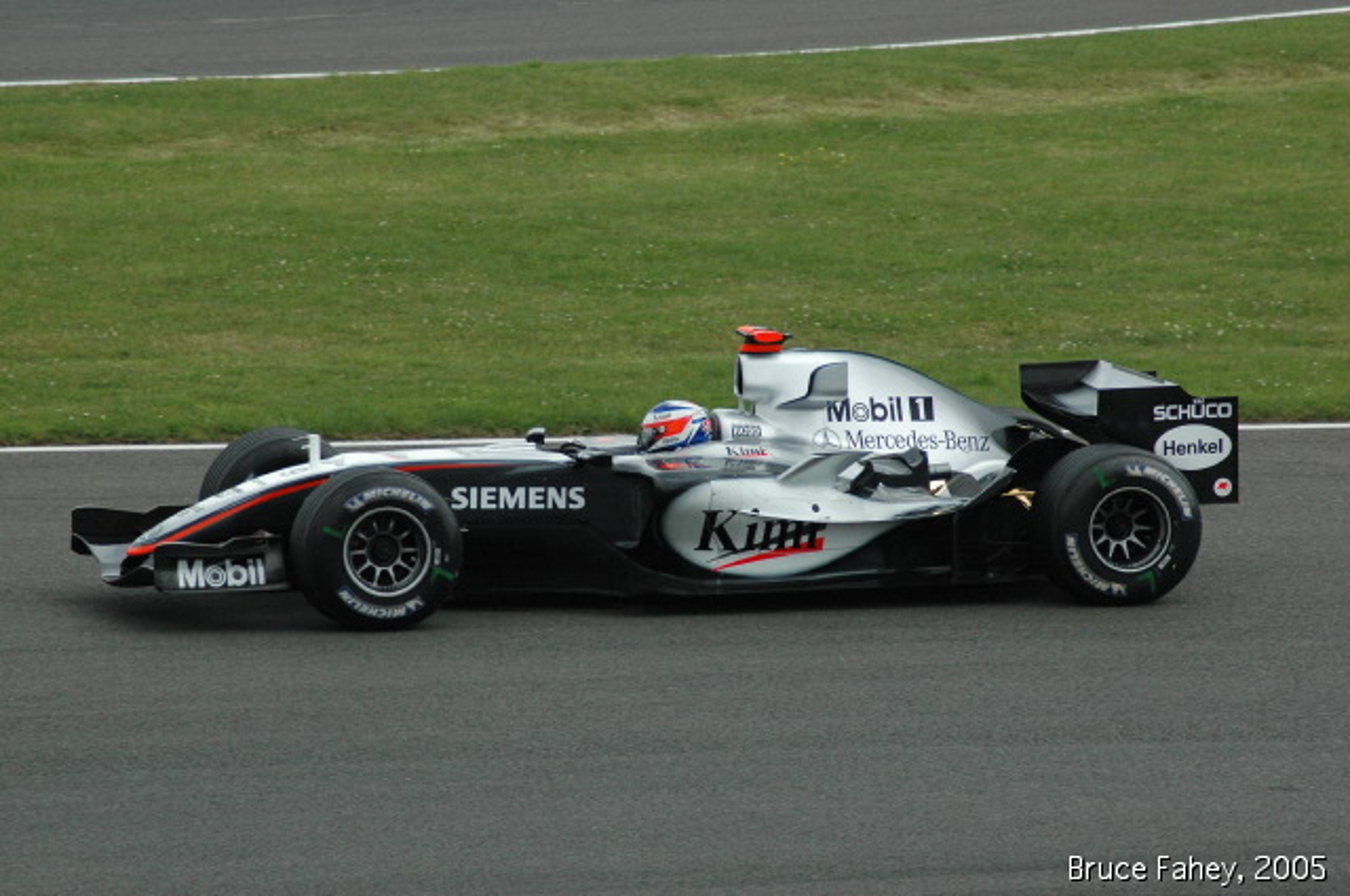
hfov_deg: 6.3
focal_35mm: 330
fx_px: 12359
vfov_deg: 4.2
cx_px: 675
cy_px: 448
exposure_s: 1/2000
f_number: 6.3
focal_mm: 220
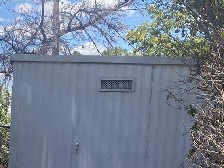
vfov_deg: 15.4
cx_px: -40
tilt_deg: -6.2
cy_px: 174
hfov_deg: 19.7
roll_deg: -1.0
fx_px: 609
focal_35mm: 94
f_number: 1.8
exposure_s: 1/1395
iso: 32
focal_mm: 4.25
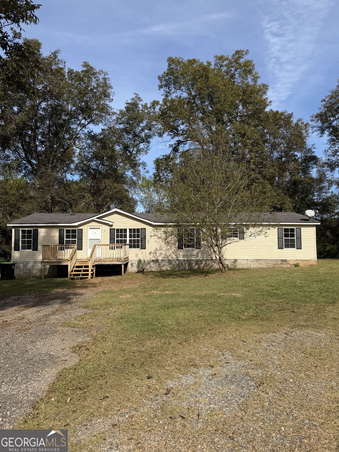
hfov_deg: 56.8
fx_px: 313
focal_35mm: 24
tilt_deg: +3.1
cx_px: 170
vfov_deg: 71.6
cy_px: 226
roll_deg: +1.6
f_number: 1.78
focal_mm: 6.76
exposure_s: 1/3953
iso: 80
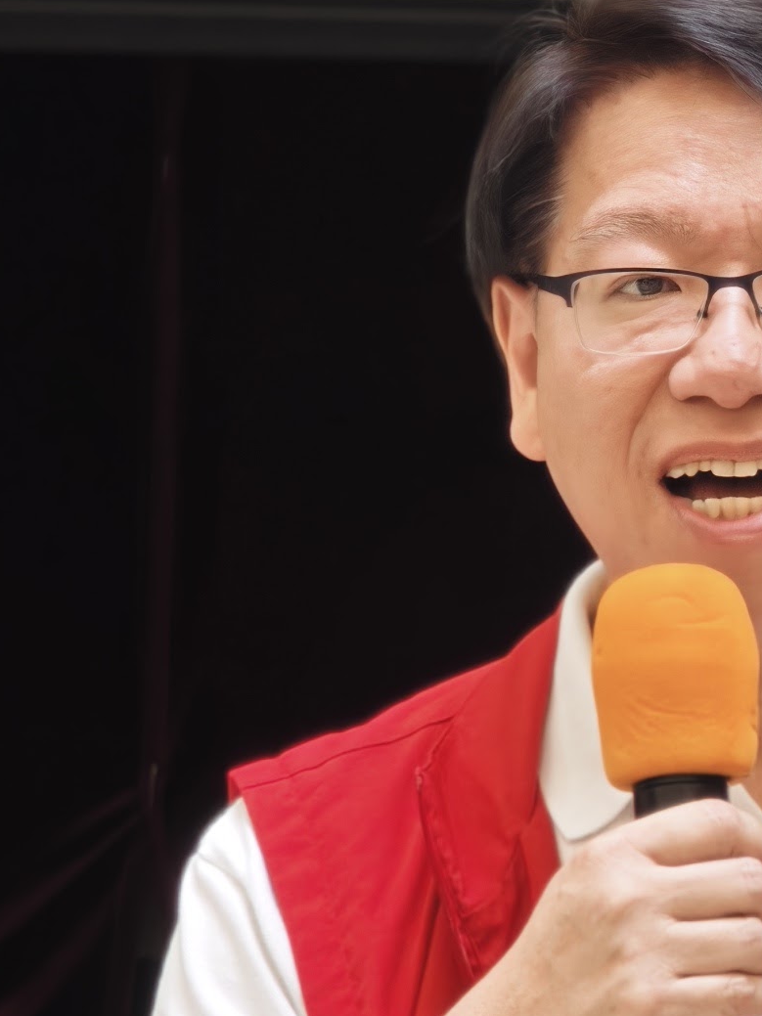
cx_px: 849
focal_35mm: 607
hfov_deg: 2.4
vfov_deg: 3.3
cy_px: 420
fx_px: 17819
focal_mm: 21.77
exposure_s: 1/120
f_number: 2.6
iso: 320
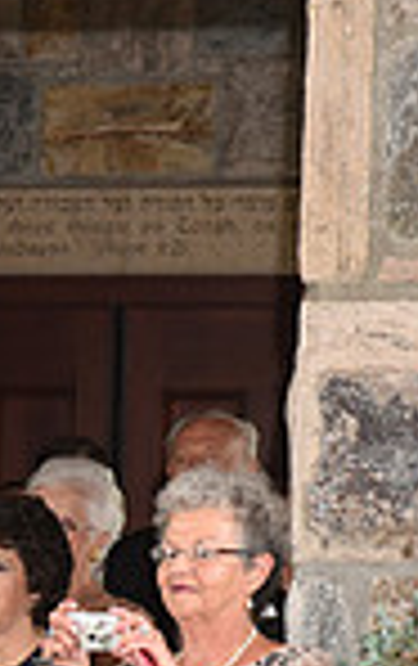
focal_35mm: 219
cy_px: 839
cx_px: -261
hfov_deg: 5.9
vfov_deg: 9.4
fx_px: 3976
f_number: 5
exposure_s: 1/200
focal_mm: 55
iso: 1000
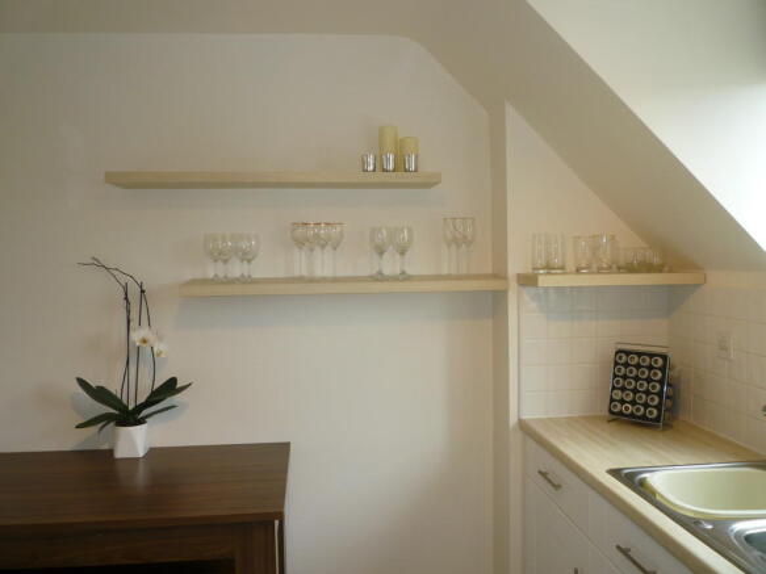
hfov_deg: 61.7
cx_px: 383
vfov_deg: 48.2
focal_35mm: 29
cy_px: 287
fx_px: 642
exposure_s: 1/30
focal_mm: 5.2
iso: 100
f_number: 3.3
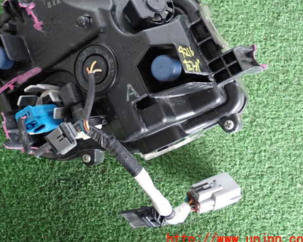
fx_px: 430
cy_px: 101
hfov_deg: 38.6
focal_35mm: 48
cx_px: 118
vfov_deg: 31.4
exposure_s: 1/40
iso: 640
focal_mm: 6.83
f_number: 2.7
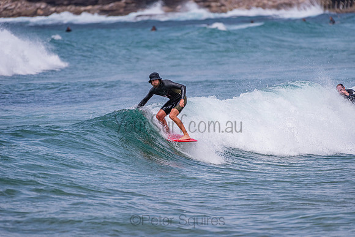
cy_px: 118
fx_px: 4931
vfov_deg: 2.8
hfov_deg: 4.1
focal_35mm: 500
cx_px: 178
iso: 500
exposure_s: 1/1250
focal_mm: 500
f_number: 5.6
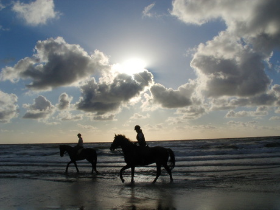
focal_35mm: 38
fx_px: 307
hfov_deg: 49.0
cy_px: 105
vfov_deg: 37.7
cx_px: 140
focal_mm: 5.8
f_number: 8
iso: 50
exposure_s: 1/1308
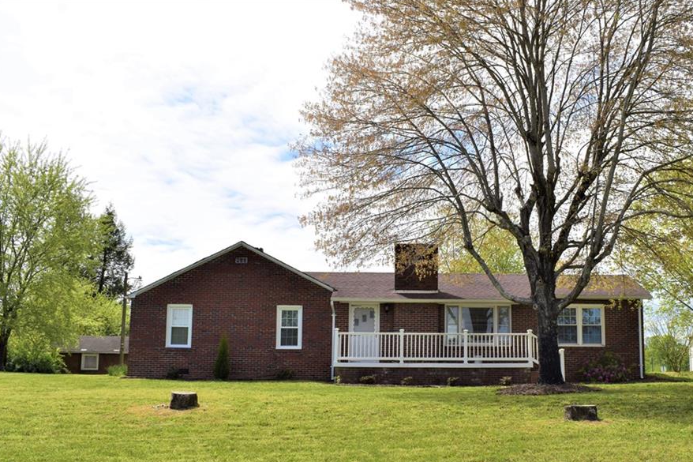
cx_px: 374
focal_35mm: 35
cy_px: 267
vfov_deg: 37.7
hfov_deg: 54.4
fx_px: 674
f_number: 11
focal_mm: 20
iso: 100
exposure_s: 1/200
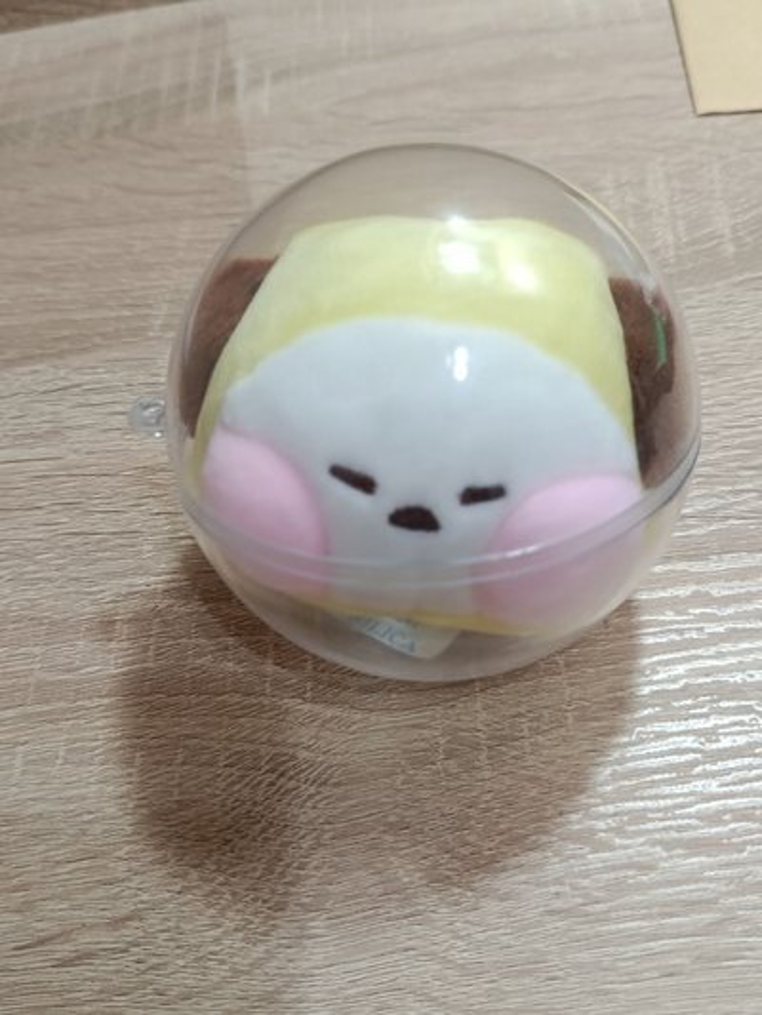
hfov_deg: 43.0
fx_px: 968
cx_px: 381
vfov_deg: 55.3
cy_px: 508
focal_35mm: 33
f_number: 1.7
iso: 912
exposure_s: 1/120
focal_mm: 5.24
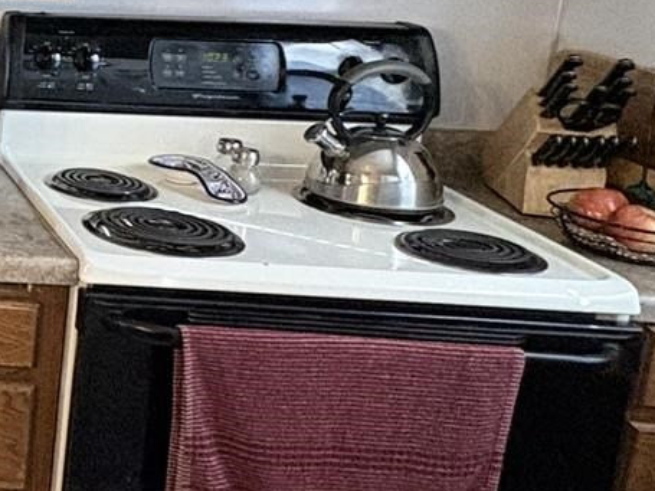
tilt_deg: -10.0
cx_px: -443
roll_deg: -0.1
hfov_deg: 22.3
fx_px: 1192
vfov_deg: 22.6
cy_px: 39
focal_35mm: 63
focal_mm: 2.22
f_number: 2.2
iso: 320
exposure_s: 1/60
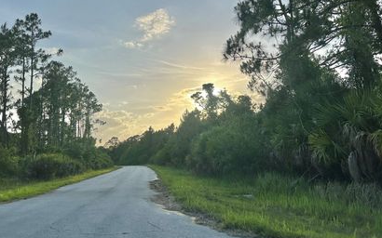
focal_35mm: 31
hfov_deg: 61.2
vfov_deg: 40.4
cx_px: 201
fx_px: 323
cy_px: 93
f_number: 1.78
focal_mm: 6.86
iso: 80
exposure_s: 1/8197
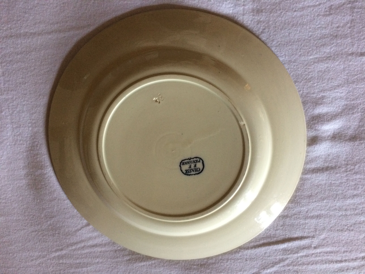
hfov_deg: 61.7
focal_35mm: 29
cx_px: 182
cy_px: 137
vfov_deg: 48.2
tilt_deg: -76.6
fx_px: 306
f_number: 2.2
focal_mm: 4.15
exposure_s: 1/33
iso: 250
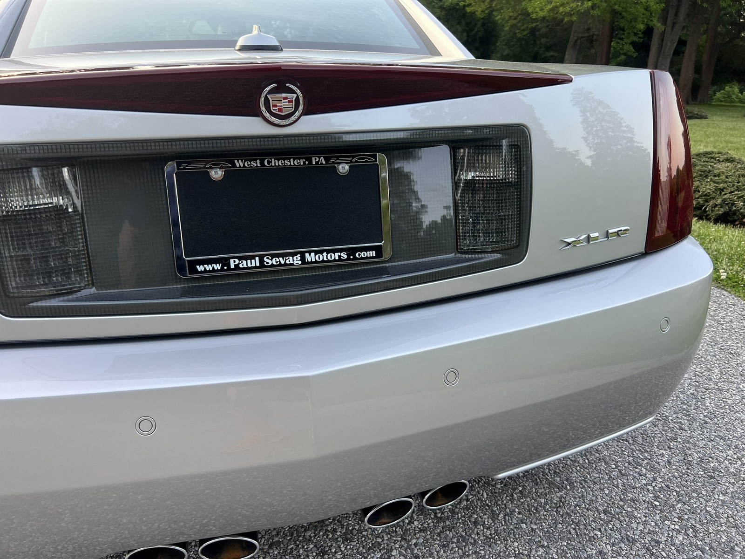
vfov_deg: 53.1
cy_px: 280
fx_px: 560
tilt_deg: -21.2
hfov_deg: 67.3
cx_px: 372
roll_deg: -0.2
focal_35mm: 26
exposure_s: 1/121
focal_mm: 5.7
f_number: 1.5
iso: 64
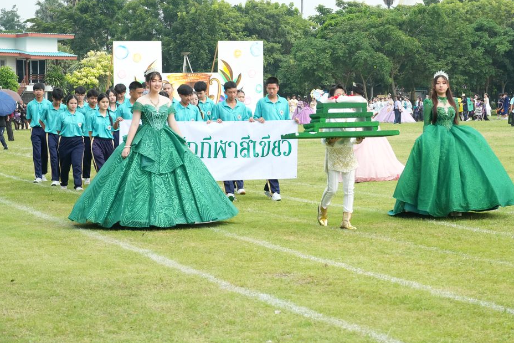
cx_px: 300
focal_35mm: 104
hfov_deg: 19.7
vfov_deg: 13.2
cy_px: 140
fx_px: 1479
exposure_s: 1/1600
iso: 1250
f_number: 5.6
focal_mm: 57
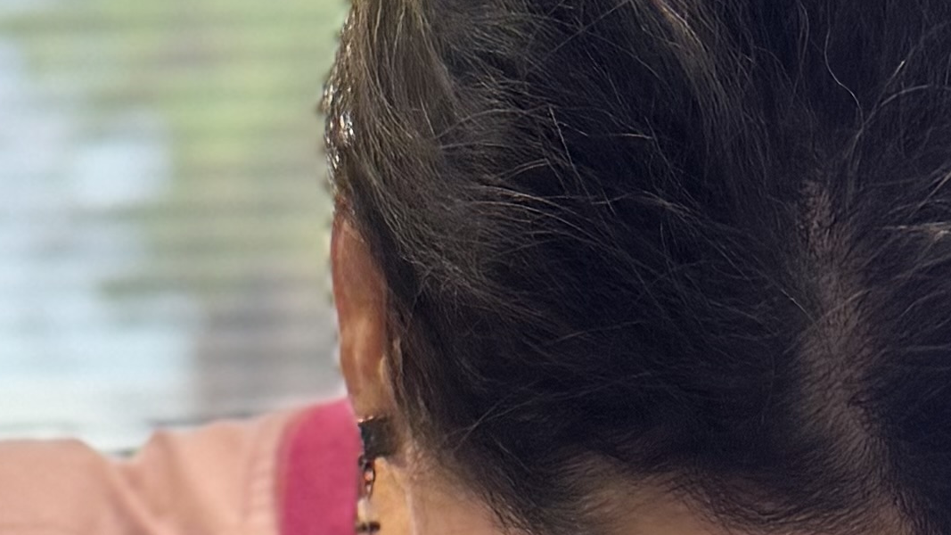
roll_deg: +1.1
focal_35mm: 140
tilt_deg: -17.6
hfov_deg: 15.3
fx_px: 3530
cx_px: 499
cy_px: 1657
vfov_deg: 7.5
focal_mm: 6.76
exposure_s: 1/153
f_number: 1.78
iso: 200
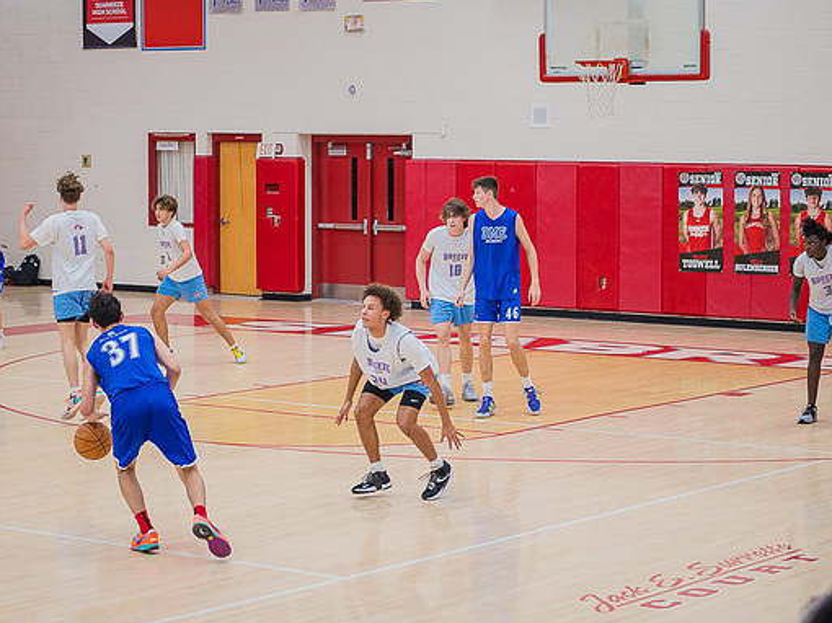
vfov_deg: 14.4
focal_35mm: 103
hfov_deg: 19.1
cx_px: 393
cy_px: 313
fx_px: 2474
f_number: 4.5
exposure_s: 1/250
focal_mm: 90
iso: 1000
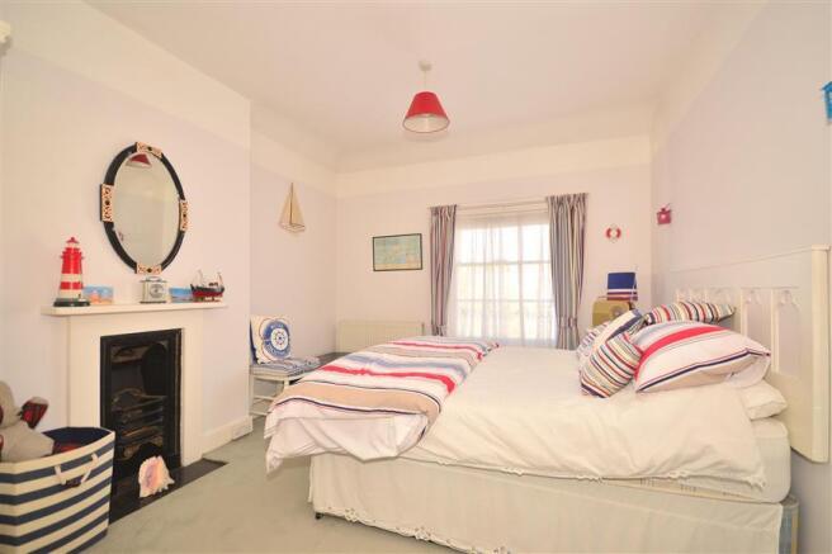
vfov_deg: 77.3
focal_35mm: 15
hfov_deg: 100.4
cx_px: 416
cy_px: 277
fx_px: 347
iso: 200
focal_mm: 10
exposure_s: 1/125
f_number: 5
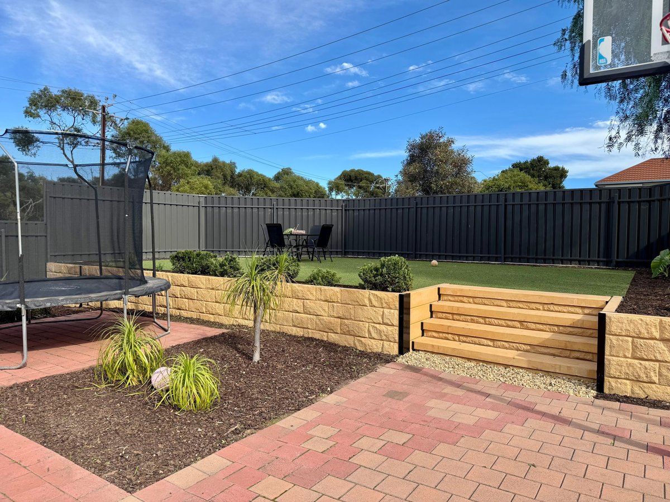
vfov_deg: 56.8
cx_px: 335
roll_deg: -0.1
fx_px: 465
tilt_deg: -2.8
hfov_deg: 71.6
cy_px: 251
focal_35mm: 24
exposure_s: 1/2710
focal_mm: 6.76
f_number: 1.78
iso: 80
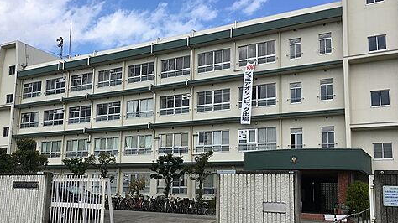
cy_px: 131
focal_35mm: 40
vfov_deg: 29.6
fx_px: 422
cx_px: 152
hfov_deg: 50.1
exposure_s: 1/1603
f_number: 2.2
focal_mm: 4.15
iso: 25
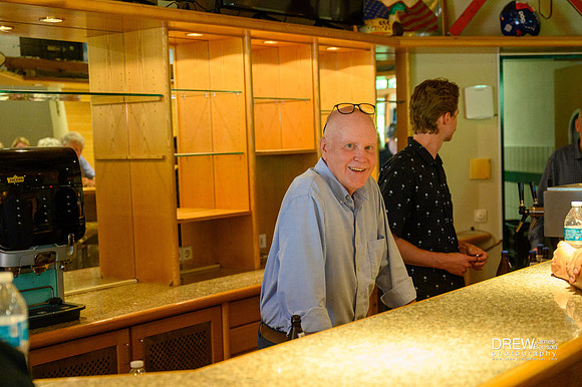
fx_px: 877
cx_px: 364
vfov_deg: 24.9
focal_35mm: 54
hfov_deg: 36.5
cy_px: 213
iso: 4000
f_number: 2.8
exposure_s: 1/400
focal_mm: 41
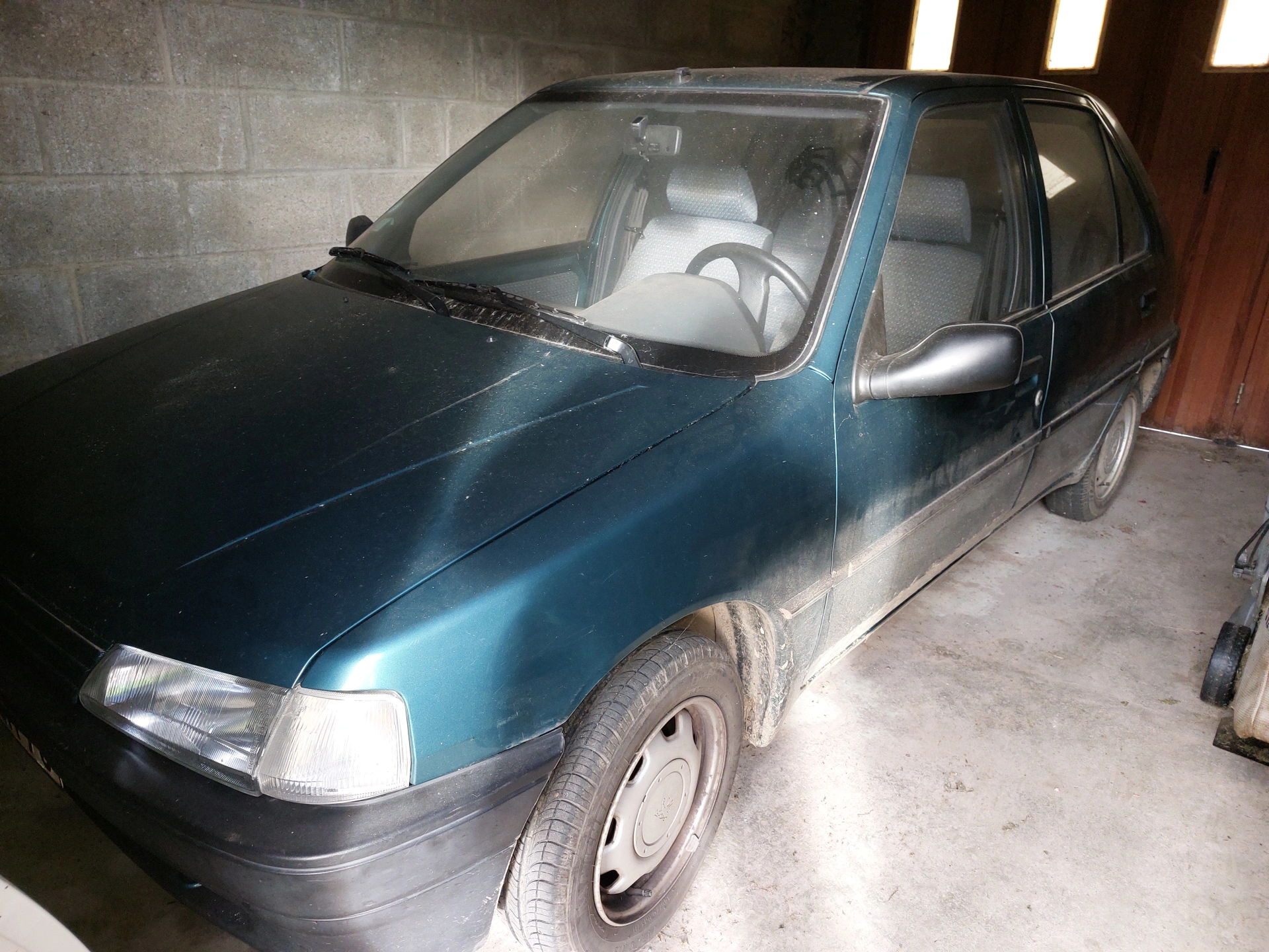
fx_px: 880
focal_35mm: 24
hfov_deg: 71.6
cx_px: 634
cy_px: 476
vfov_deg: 56.8
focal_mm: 5.23
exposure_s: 1/100
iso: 200
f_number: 1.8
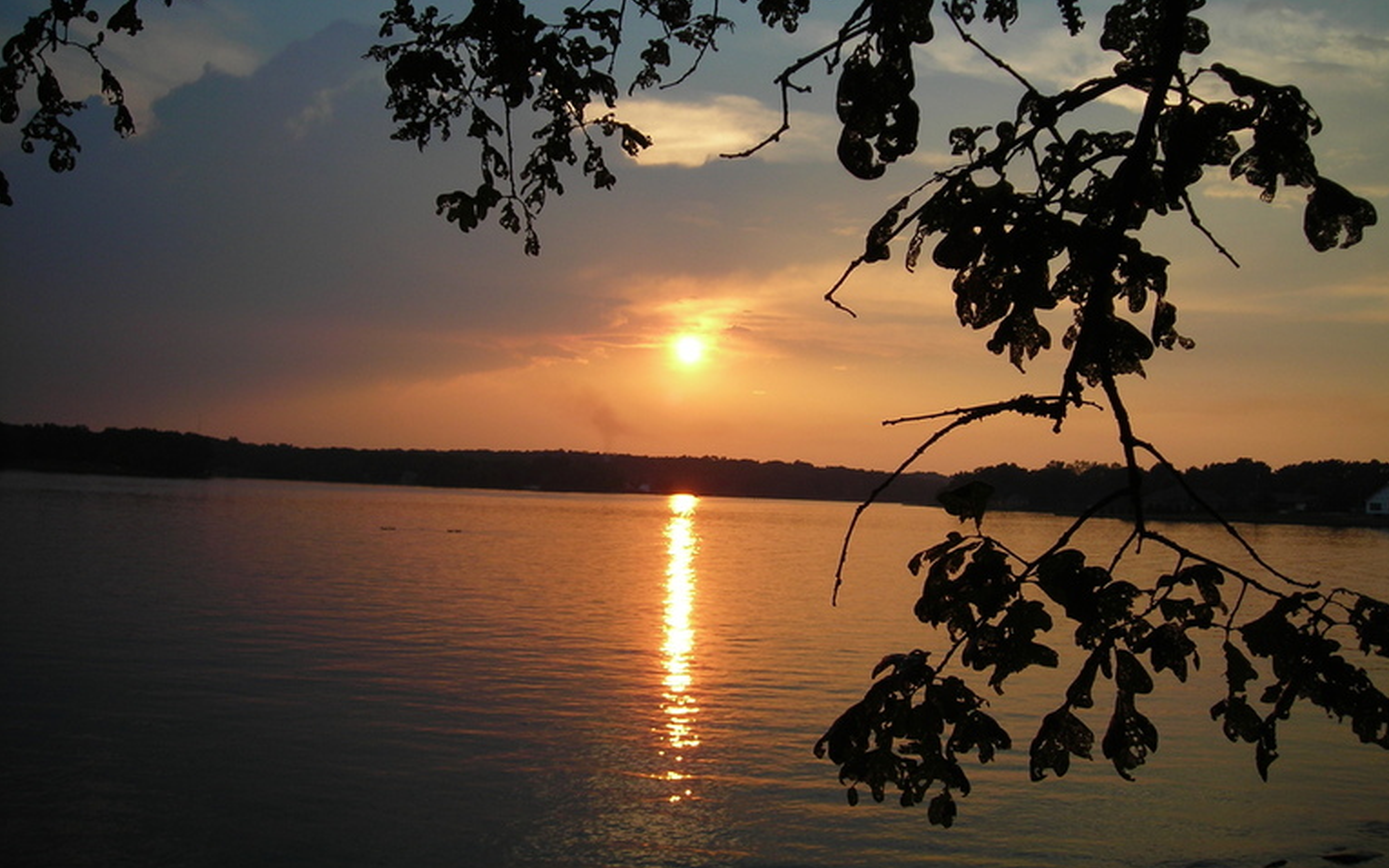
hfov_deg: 48.2
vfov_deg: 31.2
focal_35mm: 41
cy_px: 347
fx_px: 1552
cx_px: 699
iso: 50
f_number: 3.2
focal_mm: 6.3
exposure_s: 1/446
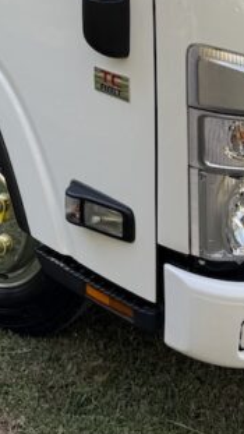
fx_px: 989
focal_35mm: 86
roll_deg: +1.2
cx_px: -70
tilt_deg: -1.4
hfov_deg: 13.6
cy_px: -219
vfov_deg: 20.9
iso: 80
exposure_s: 1/203
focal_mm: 6.76
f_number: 1.78
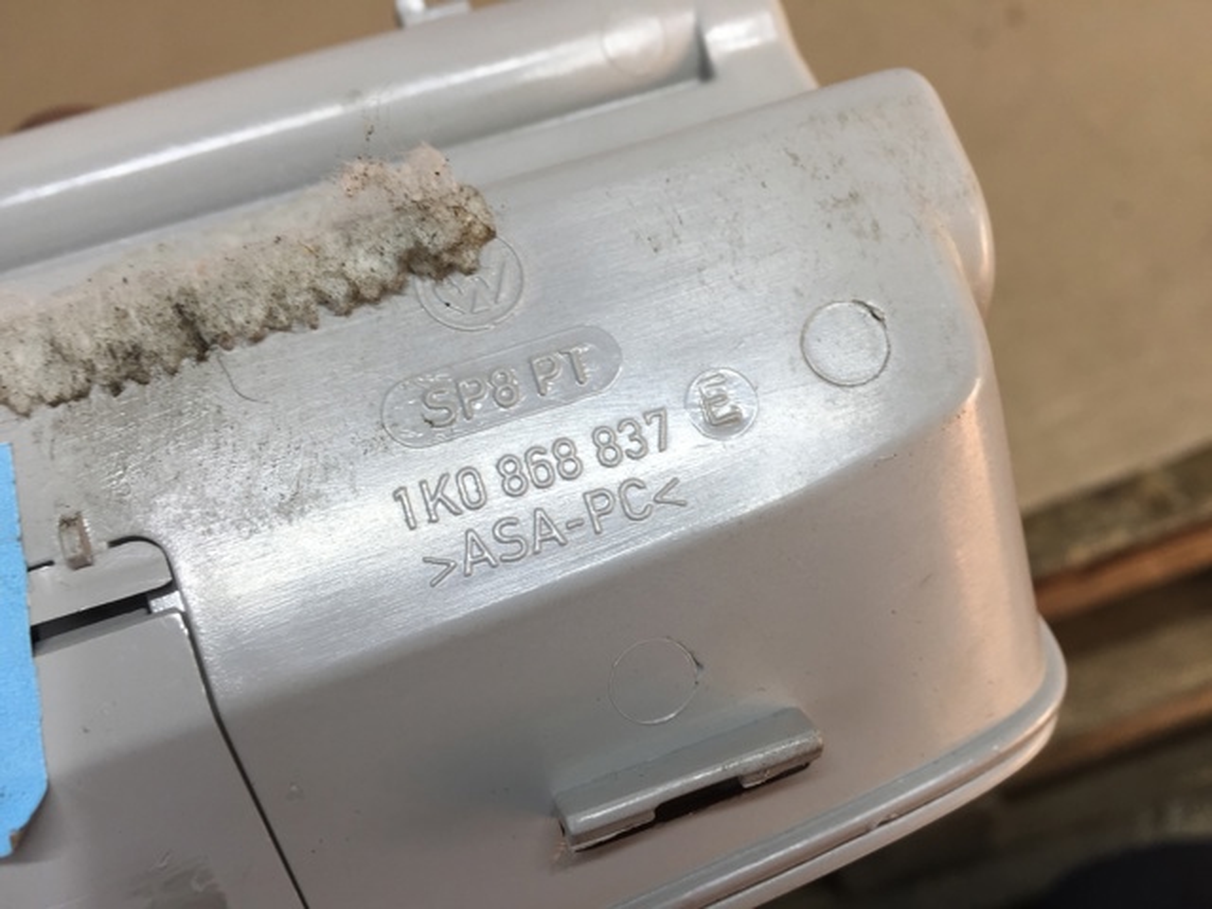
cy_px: 454
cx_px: 606
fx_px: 1015
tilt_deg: -50.8
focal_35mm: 29
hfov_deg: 61.7
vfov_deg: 48.2
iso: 32
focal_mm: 4.15
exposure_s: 1/50
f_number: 2.2
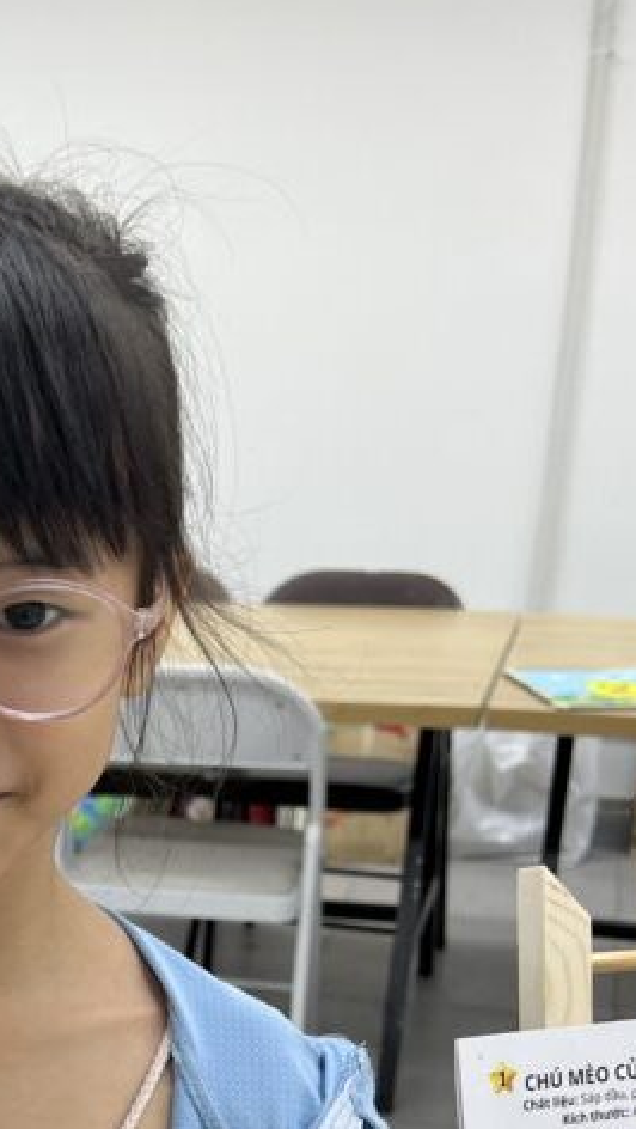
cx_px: -10
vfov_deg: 32.7
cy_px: 1069
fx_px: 1796
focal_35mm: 60
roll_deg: +1.6
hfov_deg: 19.5
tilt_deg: -20.7
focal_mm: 5.7
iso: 32
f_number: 1.5
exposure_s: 1/124
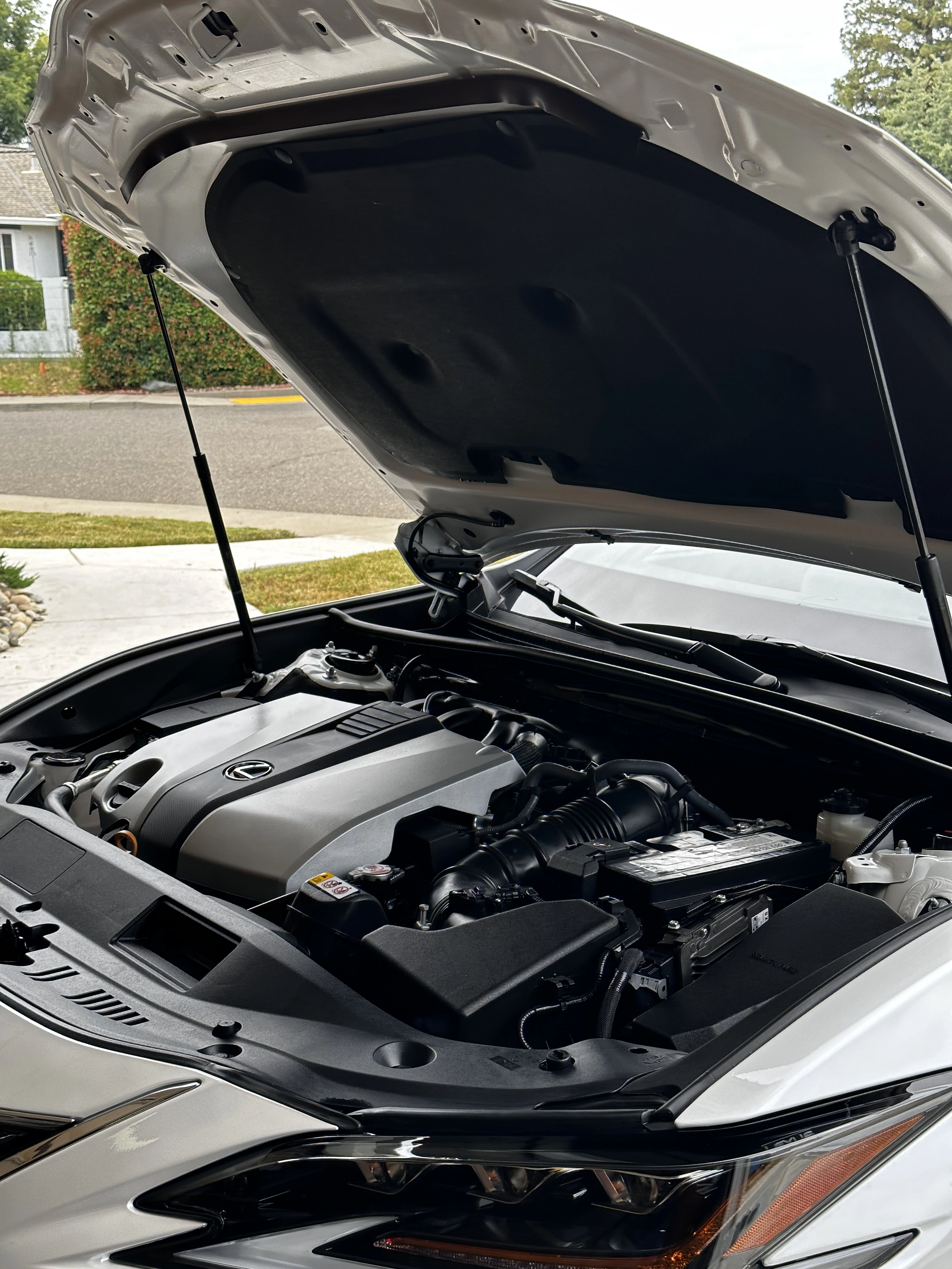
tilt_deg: -10.3
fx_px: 1760
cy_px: 634
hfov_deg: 30.3
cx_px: 476
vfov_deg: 39.7
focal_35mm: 48
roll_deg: +1.8
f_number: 1.78
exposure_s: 1/439
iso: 64
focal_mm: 6.86
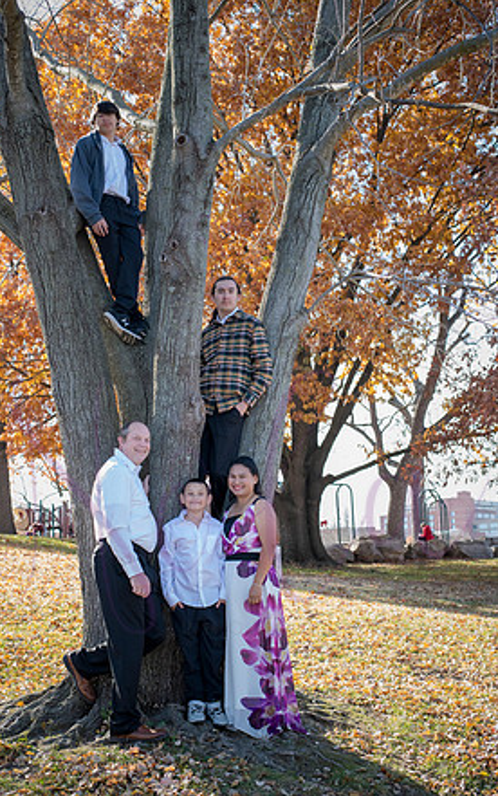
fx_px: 1128
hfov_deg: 24.9
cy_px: 397
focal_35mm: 52
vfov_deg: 38.9
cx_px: 229
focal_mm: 50
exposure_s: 1/200
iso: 400
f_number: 5
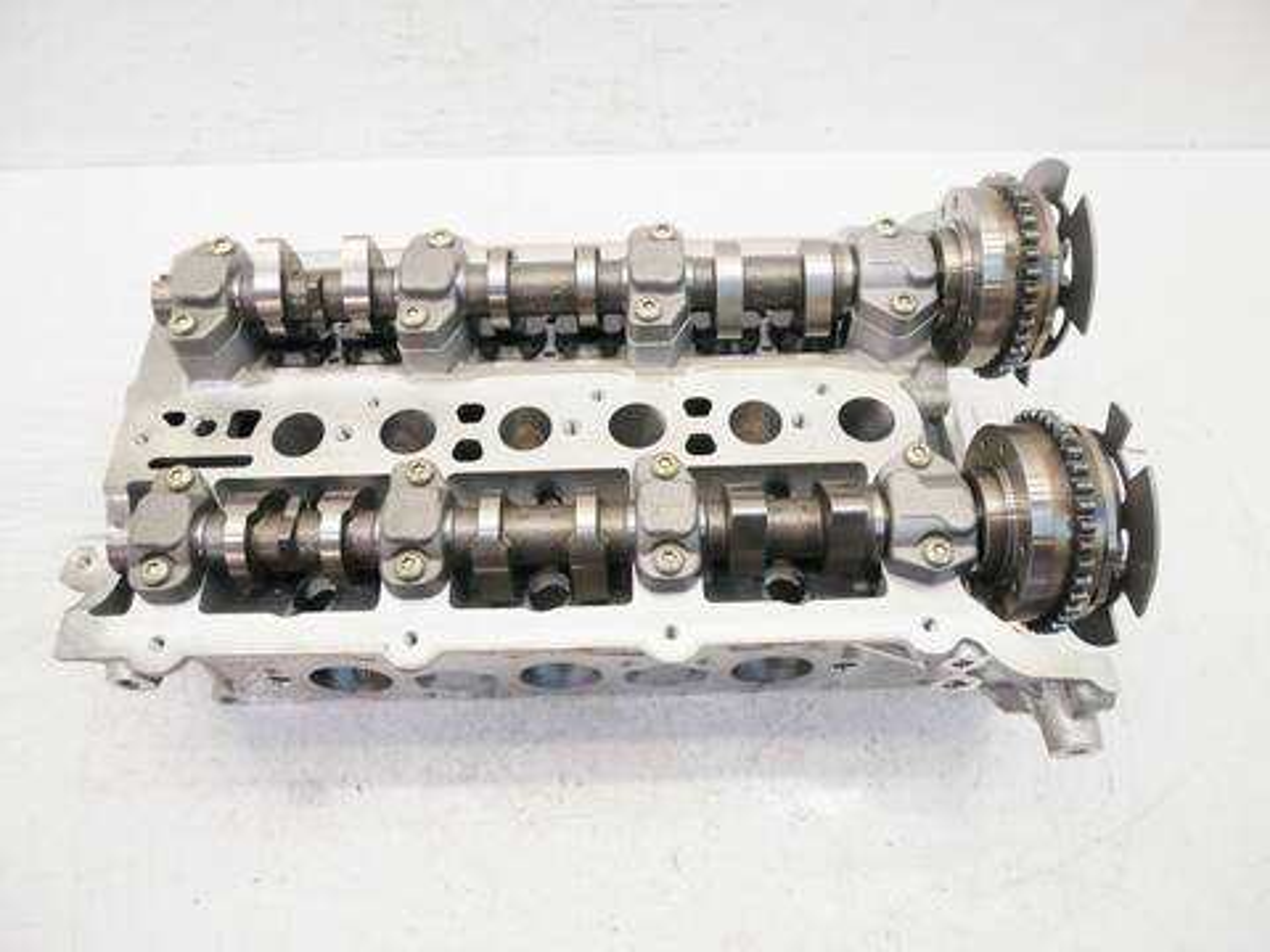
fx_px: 954
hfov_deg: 67.3
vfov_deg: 53.1
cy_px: 476
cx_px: 635
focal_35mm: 26
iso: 200
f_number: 3.5
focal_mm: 13
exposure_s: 1/60
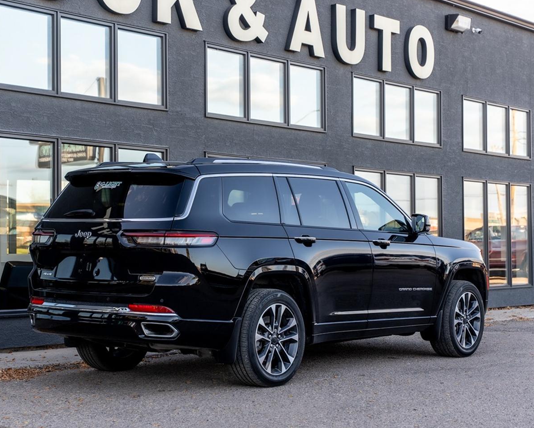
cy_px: 231
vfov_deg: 21.9
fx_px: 1106
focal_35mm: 70
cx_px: 240
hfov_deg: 27.1
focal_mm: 50.7
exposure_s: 1/250
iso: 200
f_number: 4
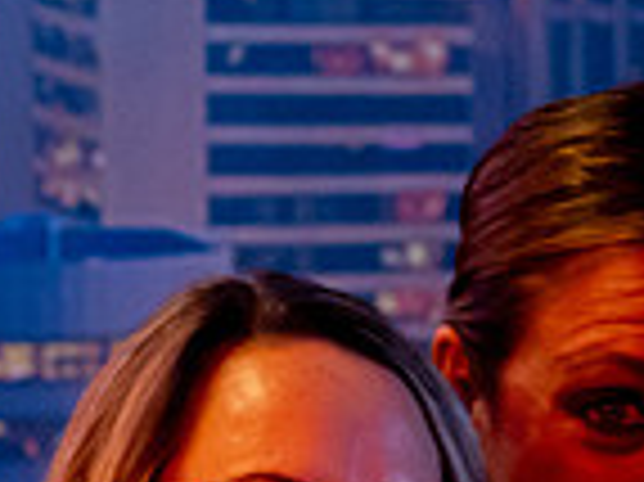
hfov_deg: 5.5
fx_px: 6710
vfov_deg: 4.1
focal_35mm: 361
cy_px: 679
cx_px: 619
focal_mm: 75
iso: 6400
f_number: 4
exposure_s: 1/40
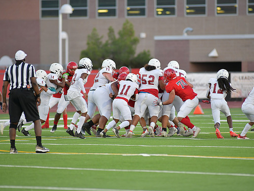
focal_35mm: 326
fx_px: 2393
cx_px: 135
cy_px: 96
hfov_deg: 6.1
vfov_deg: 4.6
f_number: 3.5
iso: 1600
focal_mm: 300
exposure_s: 1/1250
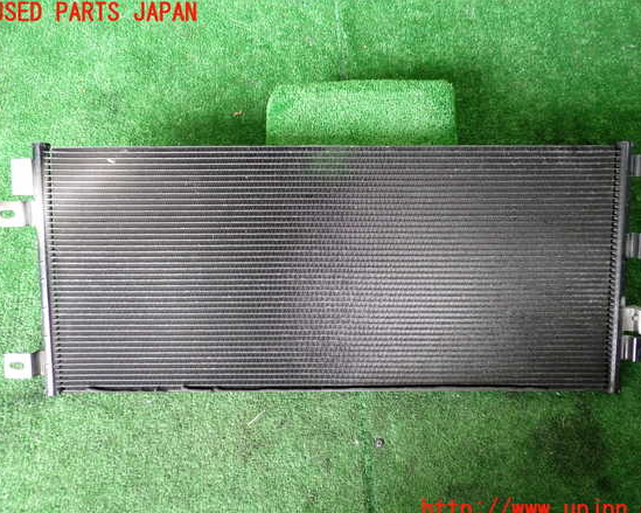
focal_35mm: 32
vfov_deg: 45.8
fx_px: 607
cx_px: 335
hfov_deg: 55.6
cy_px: 262
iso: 200
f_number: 2.3
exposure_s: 1/40
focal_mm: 5.4
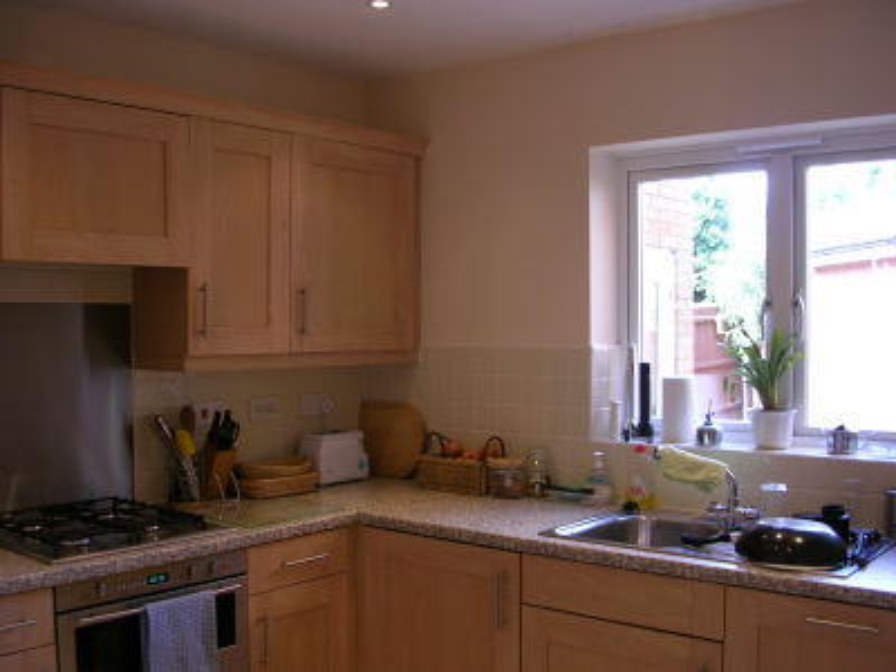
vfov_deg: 37.7
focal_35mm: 38
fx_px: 984
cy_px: 336
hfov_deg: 49.0
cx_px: 448
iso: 50
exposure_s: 1/30
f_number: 2.8
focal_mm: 5.8
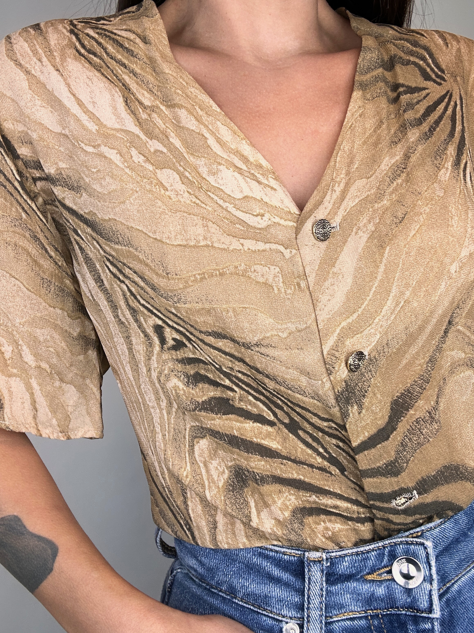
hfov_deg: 46.8
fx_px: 548
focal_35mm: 30
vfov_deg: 60.0
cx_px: 237
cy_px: 316
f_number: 1.9
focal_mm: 2.69
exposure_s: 1/100
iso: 32
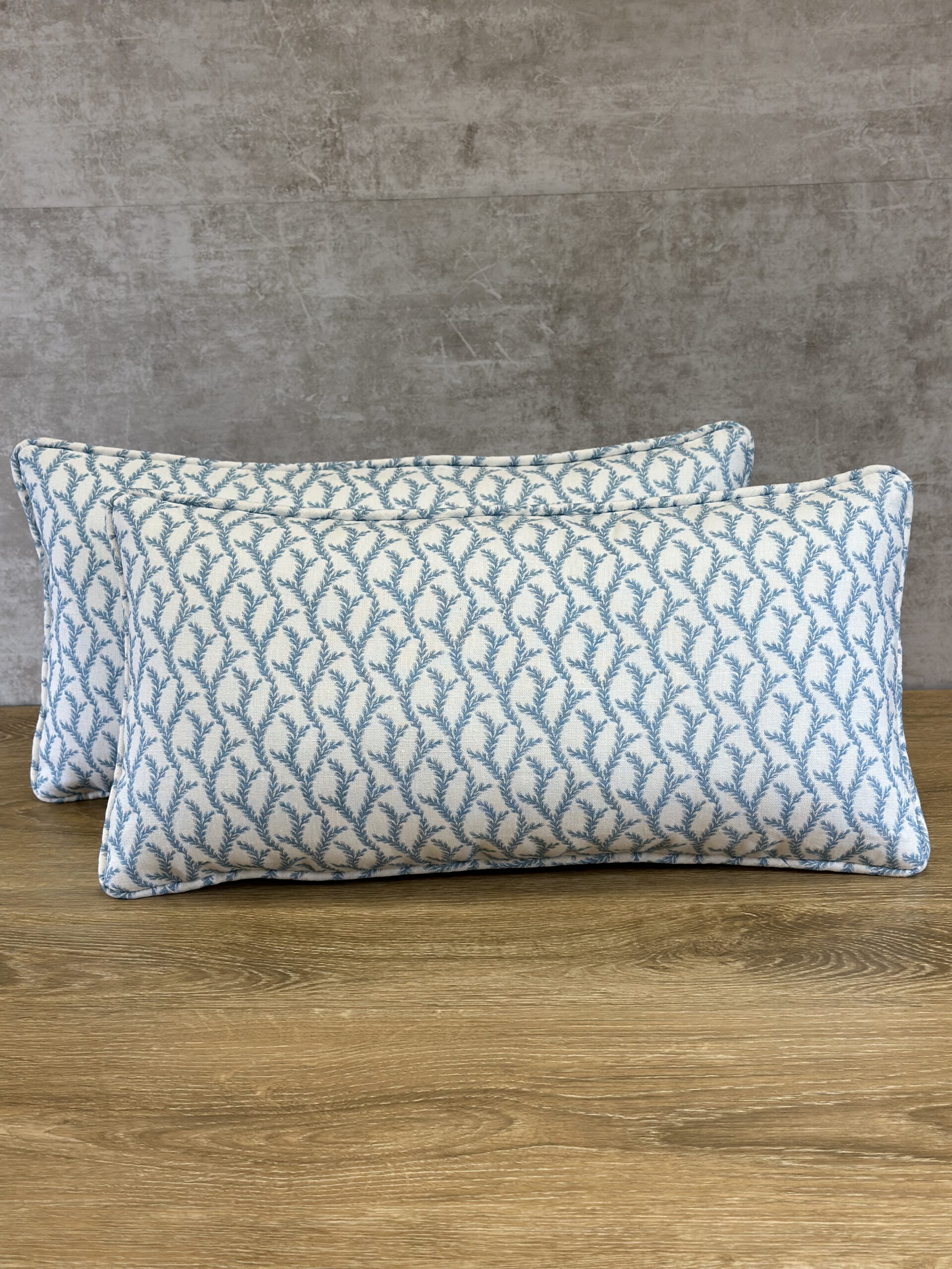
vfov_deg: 39.7
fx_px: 1760
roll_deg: +2.1
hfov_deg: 30.3
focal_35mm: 48
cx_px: 476
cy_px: 634
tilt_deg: -15.8
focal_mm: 6.86
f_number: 1.78
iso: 80
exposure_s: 1/313
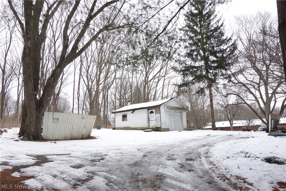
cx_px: 143
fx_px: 222
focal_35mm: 28
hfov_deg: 65.5
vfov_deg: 46.4
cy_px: 96
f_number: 5.6
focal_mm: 10.4
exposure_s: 1/100
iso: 125
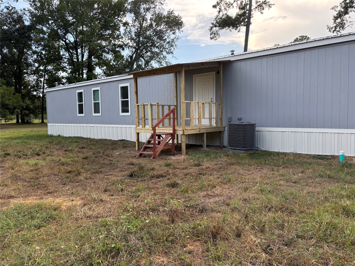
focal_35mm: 26
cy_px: 133
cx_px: 178
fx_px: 267
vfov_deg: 53.1
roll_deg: +0.8
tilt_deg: -3.9
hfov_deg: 67.3
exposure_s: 1/416
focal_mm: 5.96
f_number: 1.6
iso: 50
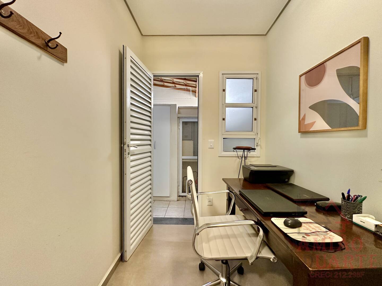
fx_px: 154
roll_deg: -1.0
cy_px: 143
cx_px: 191
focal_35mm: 14
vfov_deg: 85.7
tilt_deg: -0.5
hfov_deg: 102.1
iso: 320
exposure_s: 1/60
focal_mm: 2.22
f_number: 2.2
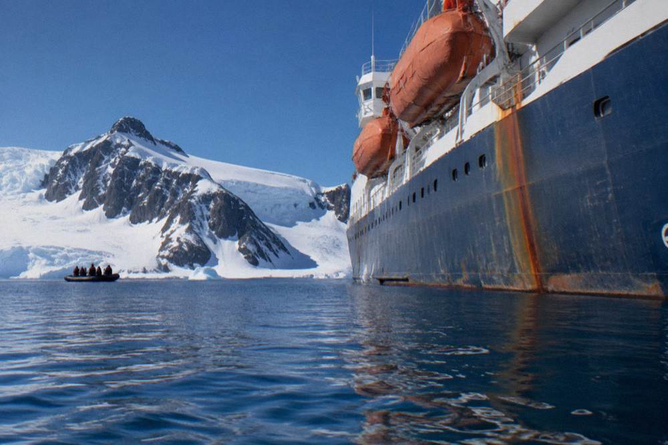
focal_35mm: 35
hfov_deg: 54.5
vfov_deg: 37.8
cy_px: 222
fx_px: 649
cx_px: 334
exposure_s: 1/400
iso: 400
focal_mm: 35
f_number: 8
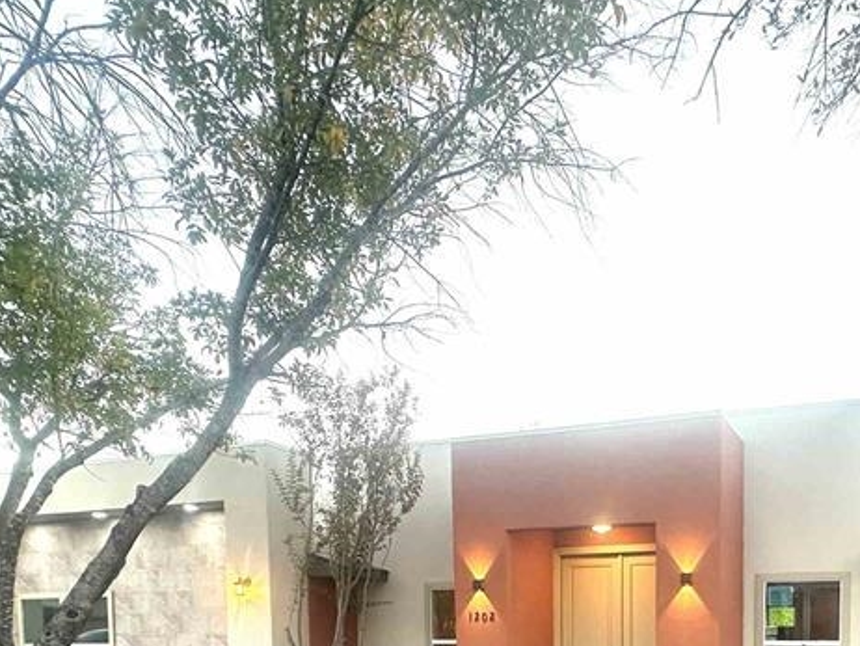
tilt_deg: -1.8
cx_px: 624
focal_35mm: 31
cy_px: 676
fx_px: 771
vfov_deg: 39.0
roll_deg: -0.2
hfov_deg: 56.0
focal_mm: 2.22
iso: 160
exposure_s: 1/120
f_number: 2.2
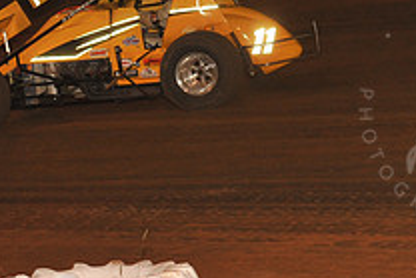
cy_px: -79
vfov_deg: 6.1
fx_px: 2579
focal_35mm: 223
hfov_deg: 9.1
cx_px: 478
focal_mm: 80
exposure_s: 1/320
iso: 800
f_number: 6.3
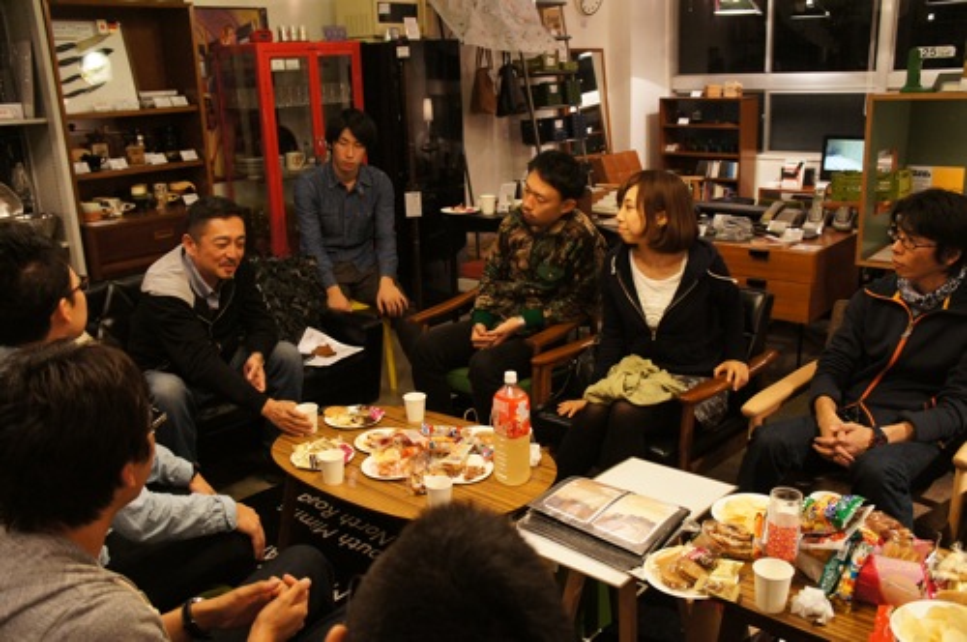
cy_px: 321
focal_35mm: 30
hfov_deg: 62.0
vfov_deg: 43.5
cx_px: 484
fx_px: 805
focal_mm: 20
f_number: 3.5
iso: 1600
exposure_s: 1/80
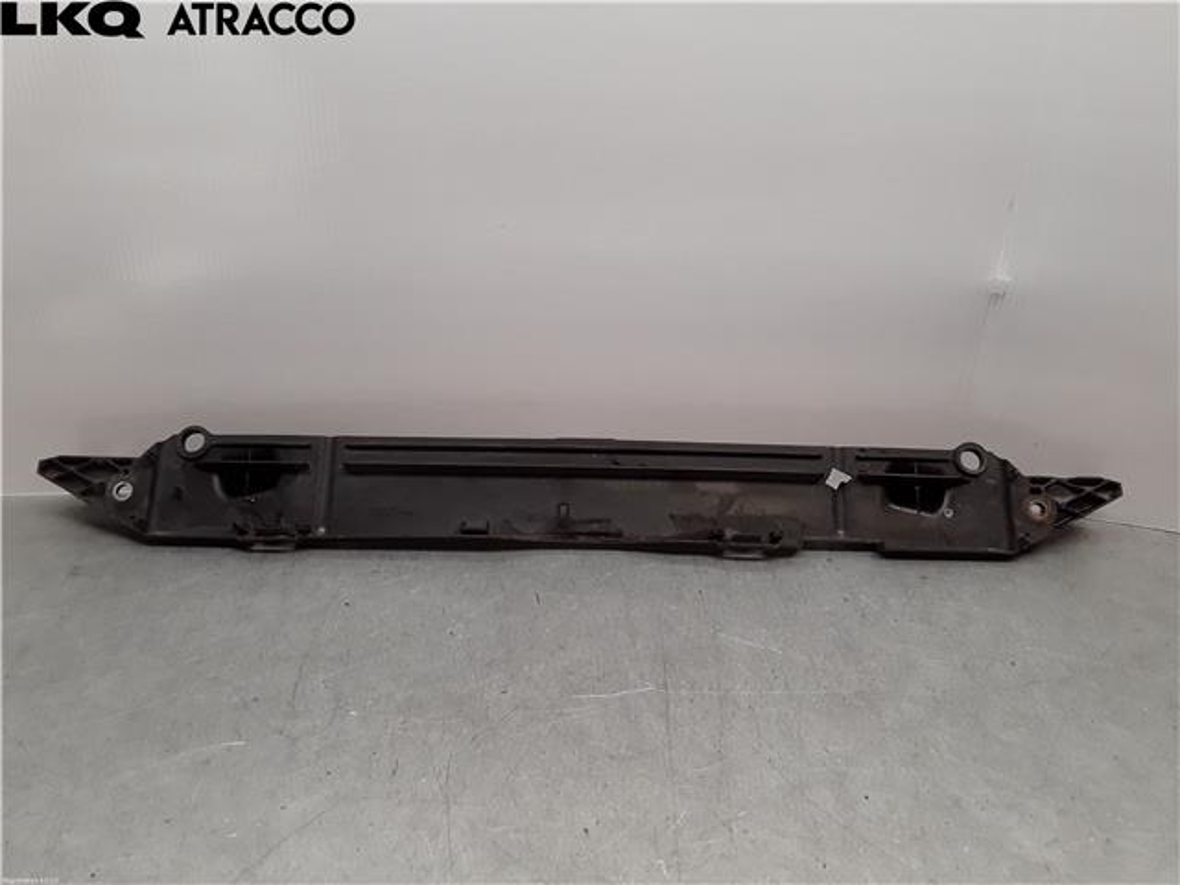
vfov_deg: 49.7
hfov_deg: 63.4
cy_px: 442
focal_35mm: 28
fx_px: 954
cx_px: 590
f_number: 1.9
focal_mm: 2.91
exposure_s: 1/100
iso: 50
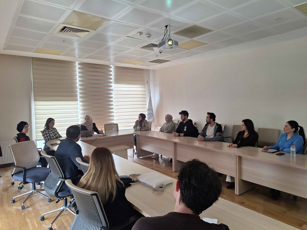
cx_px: 154
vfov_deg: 58.9
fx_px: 204
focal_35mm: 23
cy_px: 115
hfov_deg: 73.9
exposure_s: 1/100
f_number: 1.8
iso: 64
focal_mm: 5.54
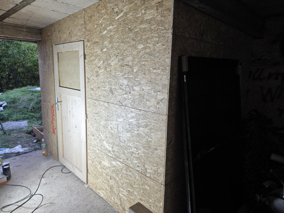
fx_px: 189
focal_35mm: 23
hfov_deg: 73.9
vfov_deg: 58.9
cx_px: 142
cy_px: 106
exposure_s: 1/100
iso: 64
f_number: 1.7
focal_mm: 6.3
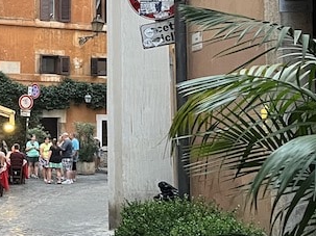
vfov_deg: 16.7
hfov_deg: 20.8
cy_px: 62
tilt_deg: +4.5
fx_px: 803
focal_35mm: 88
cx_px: -64
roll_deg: -0.4
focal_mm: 5.1
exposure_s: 1/60
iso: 500
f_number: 1.6
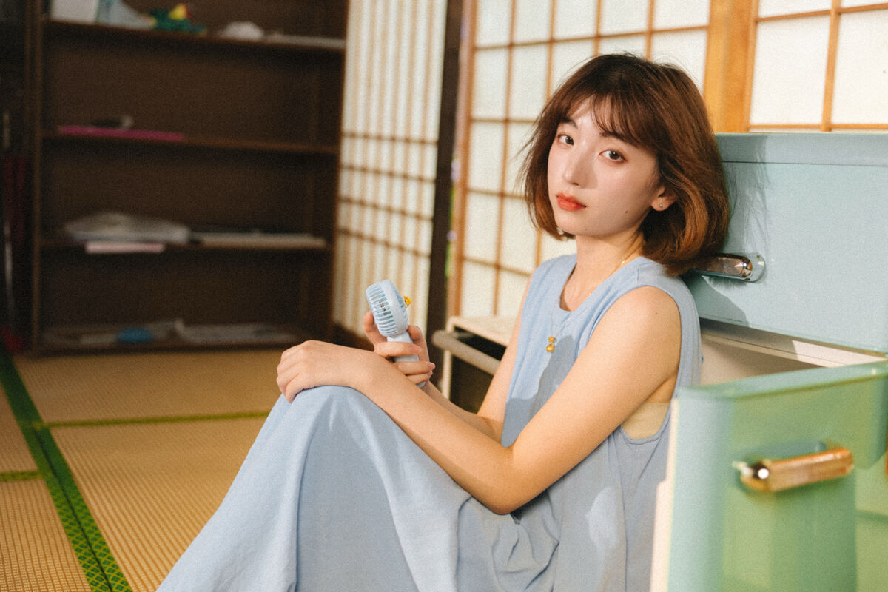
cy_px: 296
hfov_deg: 45.4
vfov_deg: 31.2
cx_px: 444
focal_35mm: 43
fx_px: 1061
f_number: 2.2
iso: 400
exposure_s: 1/800
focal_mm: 43
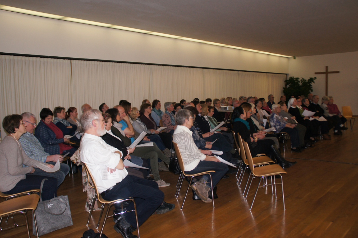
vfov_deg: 39.9
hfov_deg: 57.3
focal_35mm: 33
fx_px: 328
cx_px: 179
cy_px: 119
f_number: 4
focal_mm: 22
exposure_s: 1/60
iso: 400
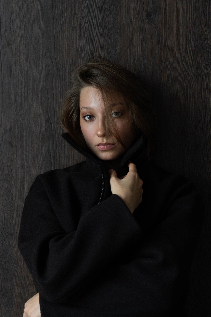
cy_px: 158
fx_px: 659
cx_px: 106
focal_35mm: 75
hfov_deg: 18.2
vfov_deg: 27.0
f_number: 5.6
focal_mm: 50
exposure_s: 1/50
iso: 500
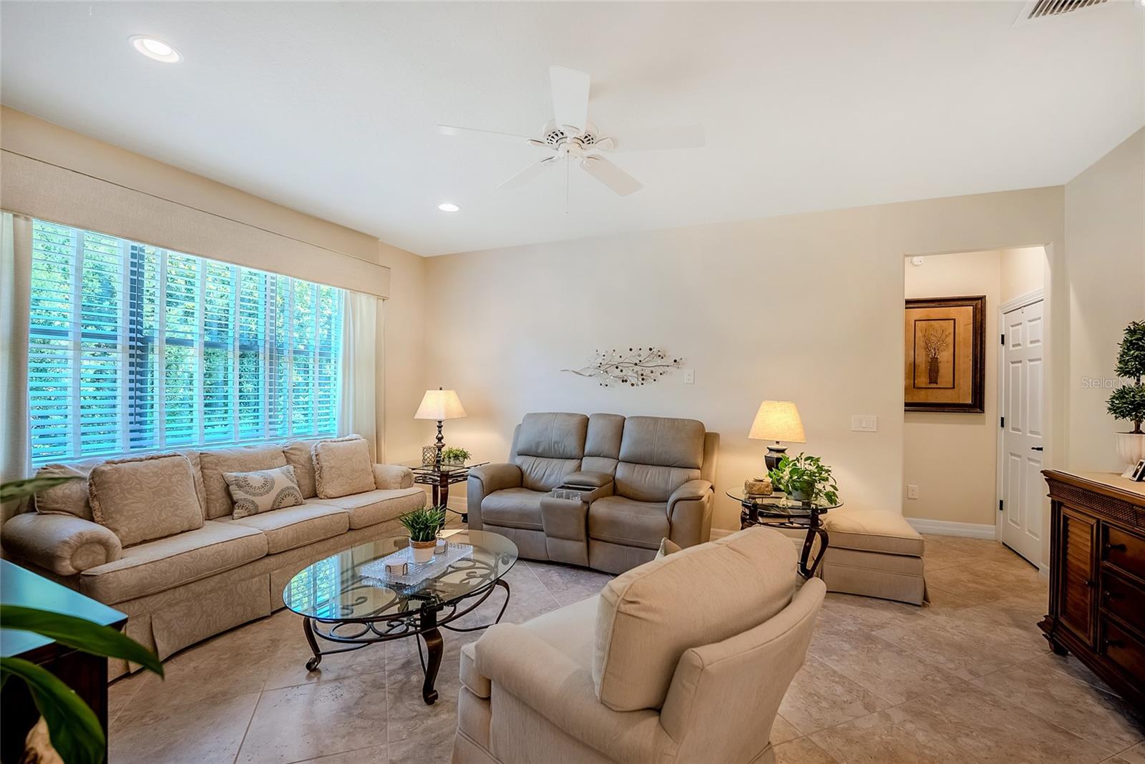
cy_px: 382
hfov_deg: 99.3
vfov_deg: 76.3
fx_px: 487
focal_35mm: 15
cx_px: 572
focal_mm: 15.3
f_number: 4
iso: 1000
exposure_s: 1/1250
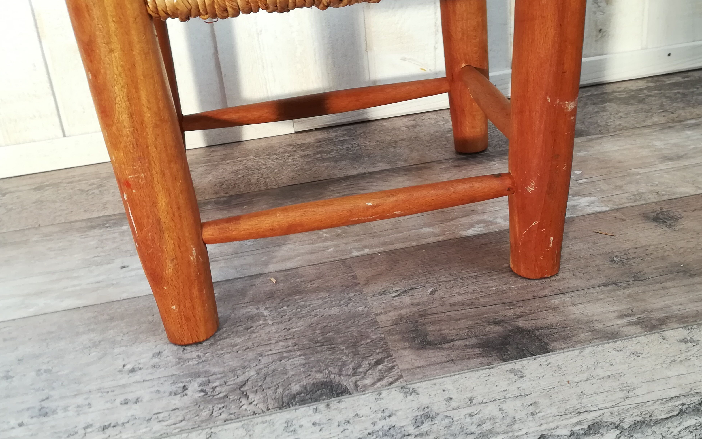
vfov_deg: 32.8
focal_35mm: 39
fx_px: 746
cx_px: 355
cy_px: 205
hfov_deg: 50.4
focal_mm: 3.83
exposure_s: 1/30
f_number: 2.2
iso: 125
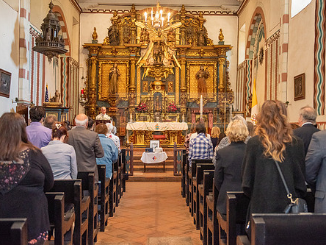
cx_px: 180
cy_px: 110
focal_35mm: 44
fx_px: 414
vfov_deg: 32.8
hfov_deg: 42.9
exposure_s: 1/250
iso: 1600
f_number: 2.8
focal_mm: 35
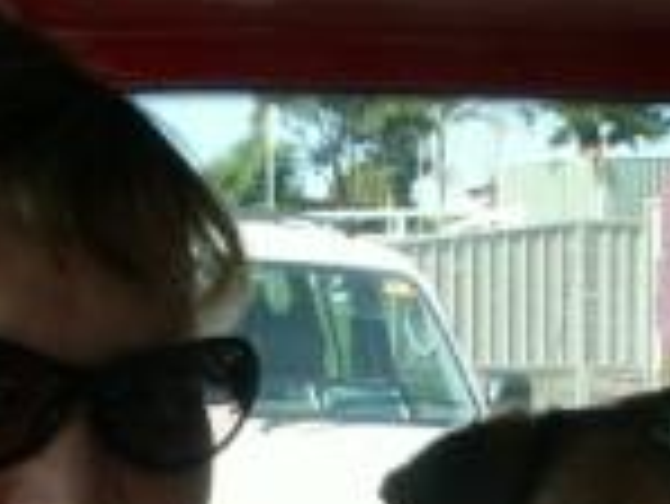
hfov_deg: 18.7
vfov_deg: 13.7
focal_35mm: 105
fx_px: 2034
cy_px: 608
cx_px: 346
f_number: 5
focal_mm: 5.86
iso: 50
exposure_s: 1/100
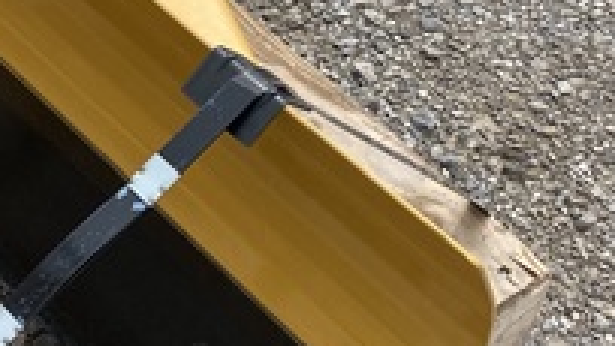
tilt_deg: -45.1
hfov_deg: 17.0
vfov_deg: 10.8
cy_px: -30
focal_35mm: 111
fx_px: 1811
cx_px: -362
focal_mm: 4.25
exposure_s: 1/1522
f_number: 1.8
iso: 32
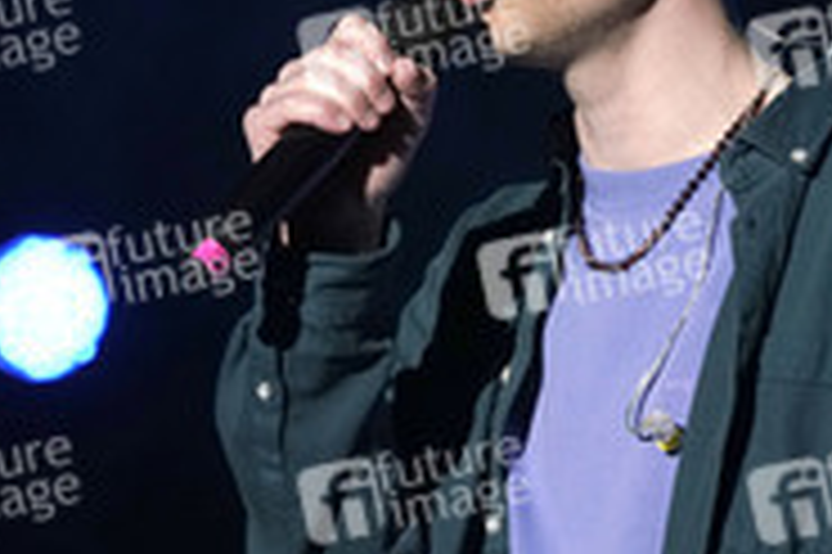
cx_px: 474
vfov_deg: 4.4
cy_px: 153
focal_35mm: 314
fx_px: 7250
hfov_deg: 6.6
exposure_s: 1/250
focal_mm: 129
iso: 2000
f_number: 5
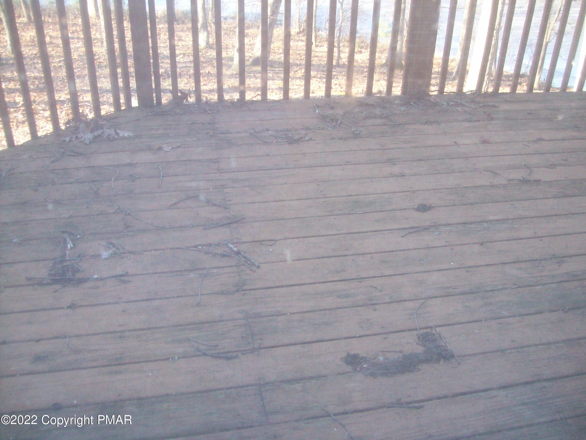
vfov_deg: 39.7
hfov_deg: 51.4
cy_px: 220
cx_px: 293
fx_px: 609
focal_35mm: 36
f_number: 2.7
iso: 200
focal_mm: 6
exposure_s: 1/116
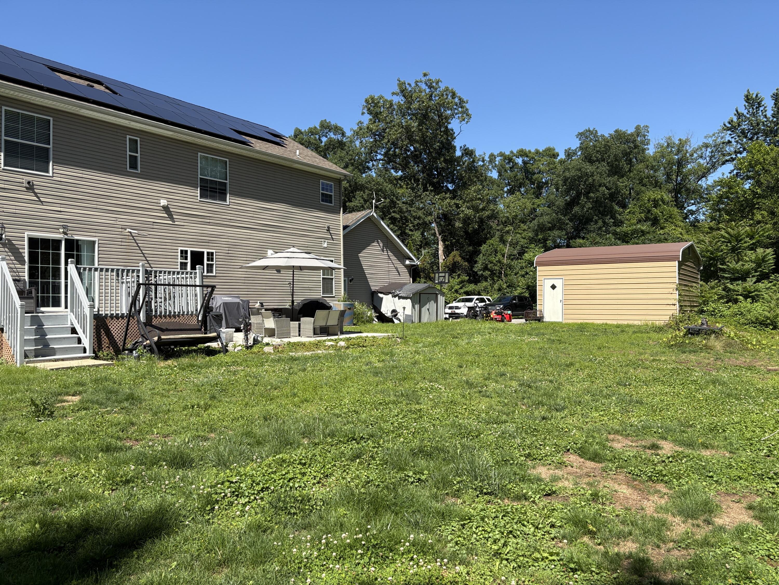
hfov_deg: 67.3
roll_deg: +1.7
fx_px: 585
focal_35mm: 26
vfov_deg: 53.1
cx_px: 390
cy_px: 292
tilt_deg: +2.6
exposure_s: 1/2283
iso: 50
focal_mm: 5.96
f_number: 1.6
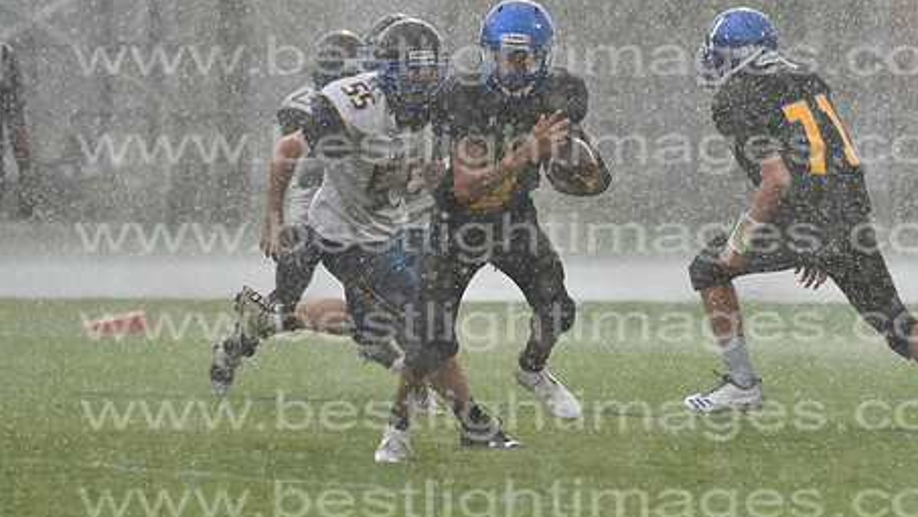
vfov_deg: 4.3
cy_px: 194
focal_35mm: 282
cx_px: 539
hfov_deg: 7.6
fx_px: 6866
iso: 1000
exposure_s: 1/1000
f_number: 4.5
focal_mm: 140
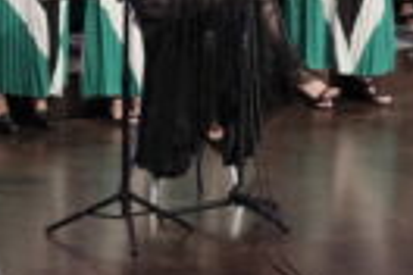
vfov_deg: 2.8
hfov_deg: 4.2
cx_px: -3
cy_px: -281
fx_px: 5621
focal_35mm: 490
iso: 1600
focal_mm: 56
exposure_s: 1/125
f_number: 2.8
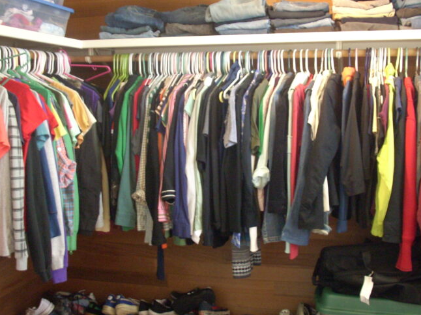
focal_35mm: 44
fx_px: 535
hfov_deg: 43.0
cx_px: 209
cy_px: 142
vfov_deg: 32.8
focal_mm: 6.2
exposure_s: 1/4
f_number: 2.8
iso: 366
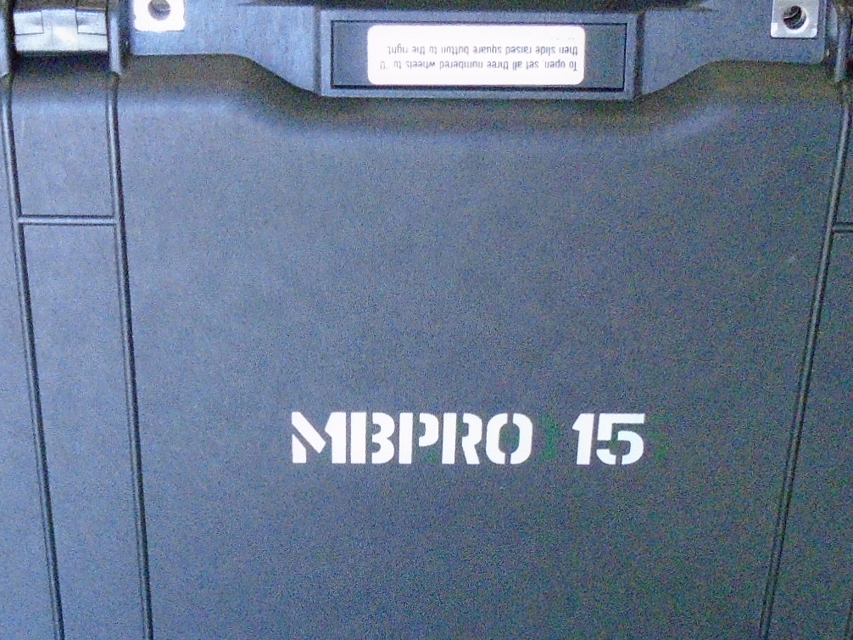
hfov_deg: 29.0
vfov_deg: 21.8
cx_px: 394
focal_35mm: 67
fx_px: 1651
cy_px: 458
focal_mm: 4.6
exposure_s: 1/125
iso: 800
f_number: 3.2
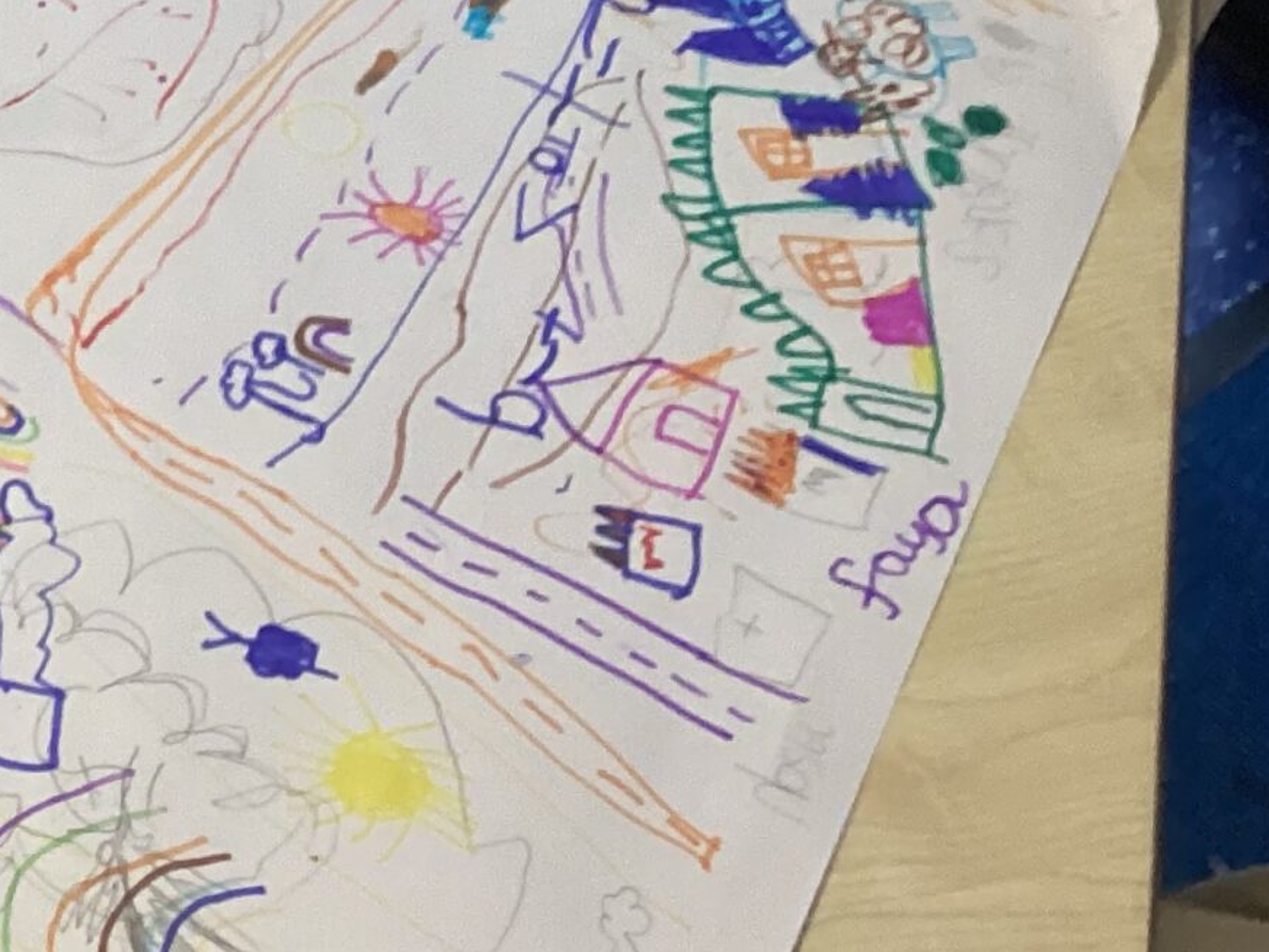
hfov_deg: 20.5
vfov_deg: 15.9
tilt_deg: -48.5
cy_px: -25
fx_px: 3336
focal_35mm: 91
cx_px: -124
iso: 125
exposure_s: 1/50
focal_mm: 3.3
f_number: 2.4
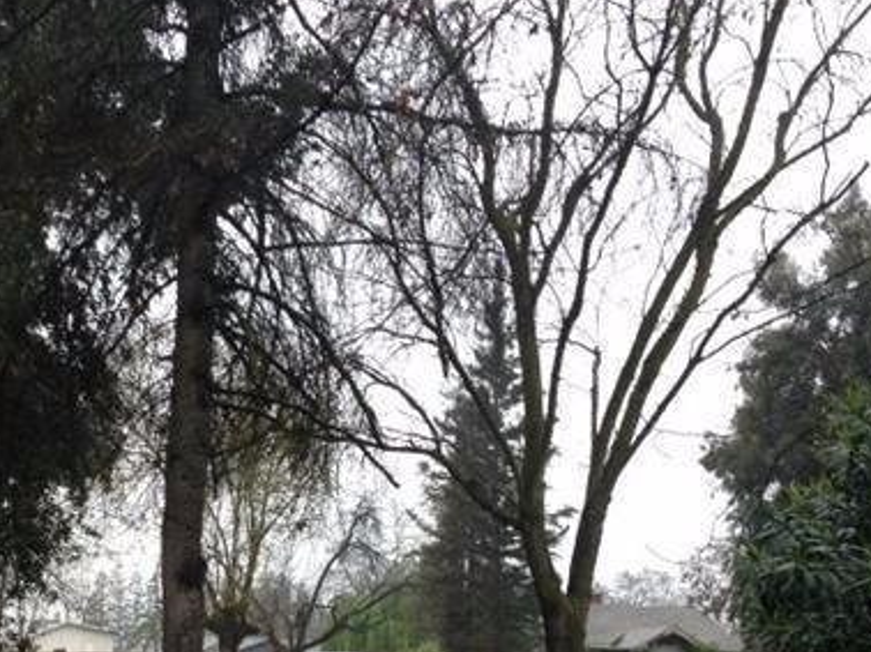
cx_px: 128
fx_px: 1685
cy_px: 596
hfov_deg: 28.1
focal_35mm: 67
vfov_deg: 21.4
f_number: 2.4
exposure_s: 1/60
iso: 64
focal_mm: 4.12
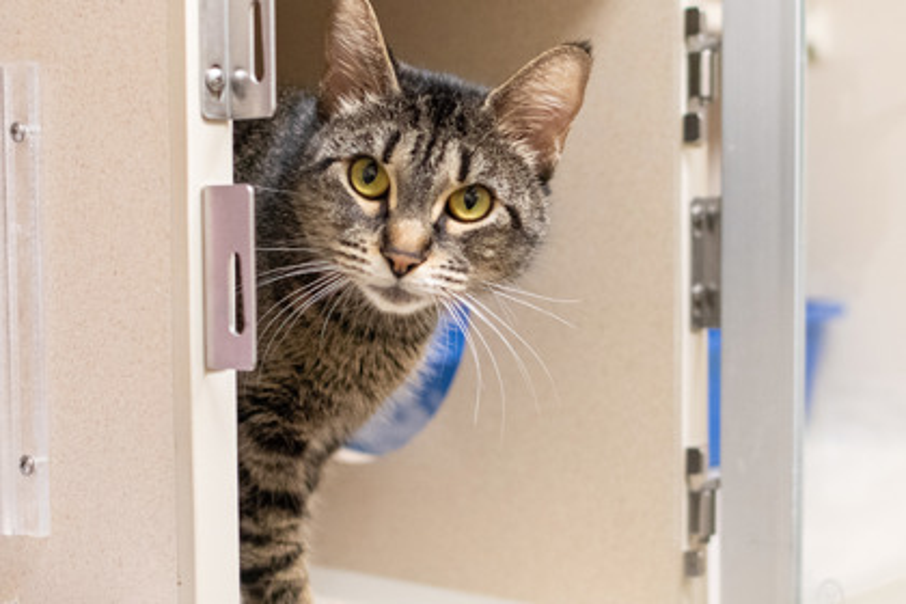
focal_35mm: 56
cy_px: 302
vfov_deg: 24.2
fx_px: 1409
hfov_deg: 35.6
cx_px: 453
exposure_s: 1/250
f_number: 2.5
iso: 1250
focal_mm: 28
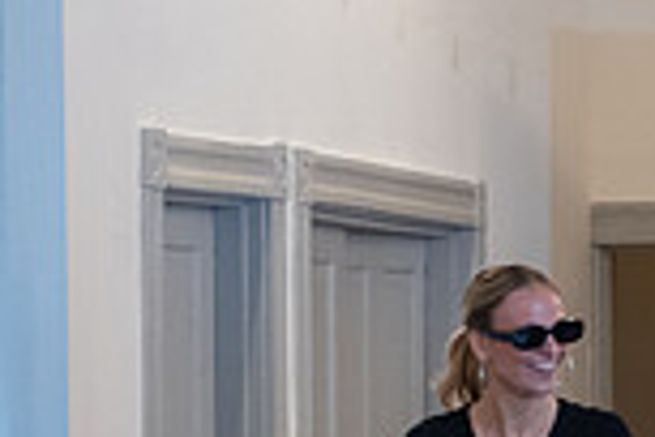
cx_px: 932
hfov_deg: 6.1
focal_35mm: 334
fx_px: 6076
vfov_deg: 4.1
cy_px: 667
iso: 1600
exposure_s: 1/200
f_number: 2.8
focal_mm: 75
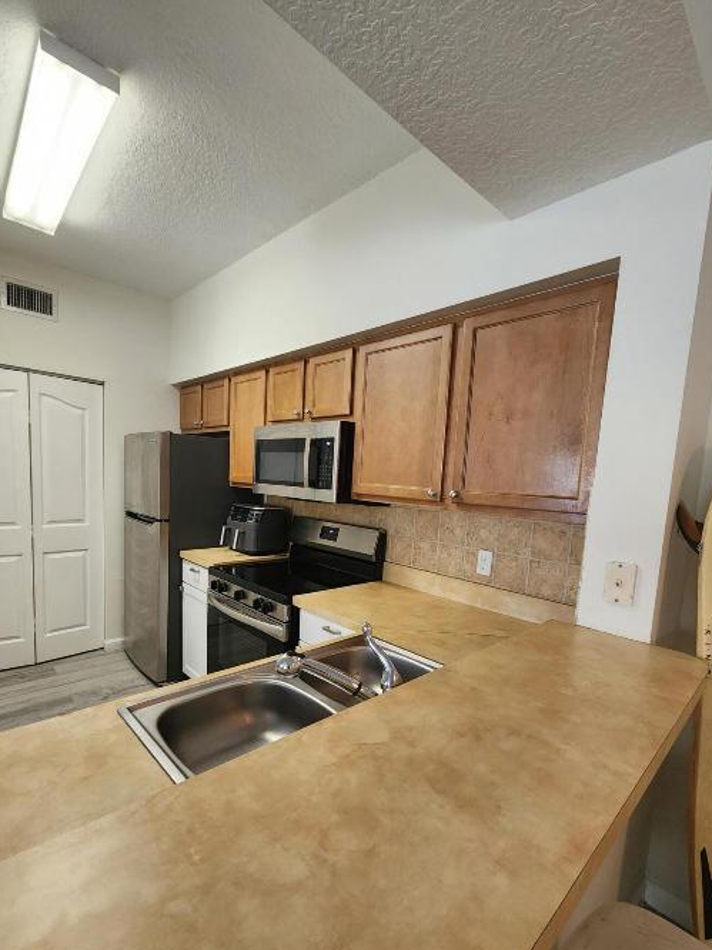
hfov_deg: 81.7
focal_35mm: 15
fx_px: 412
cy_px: 535
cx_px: 352
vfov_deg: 97.7
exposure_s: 1/60
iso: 320
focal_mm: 2.2
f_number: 2.2
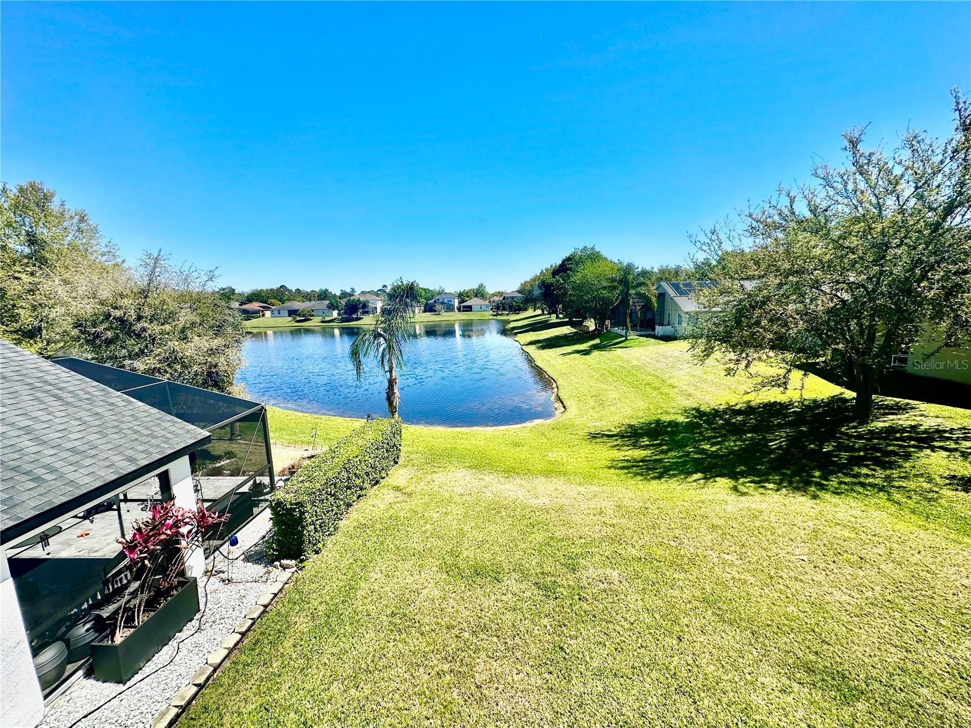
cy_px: 364
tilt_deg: -9.2
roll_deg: +1.1
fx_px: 393
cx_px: 486
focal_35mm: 14
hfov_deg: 102.1
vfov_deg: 85.7
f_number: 2.2
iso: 50
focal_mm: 2.22
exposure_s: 1/1453
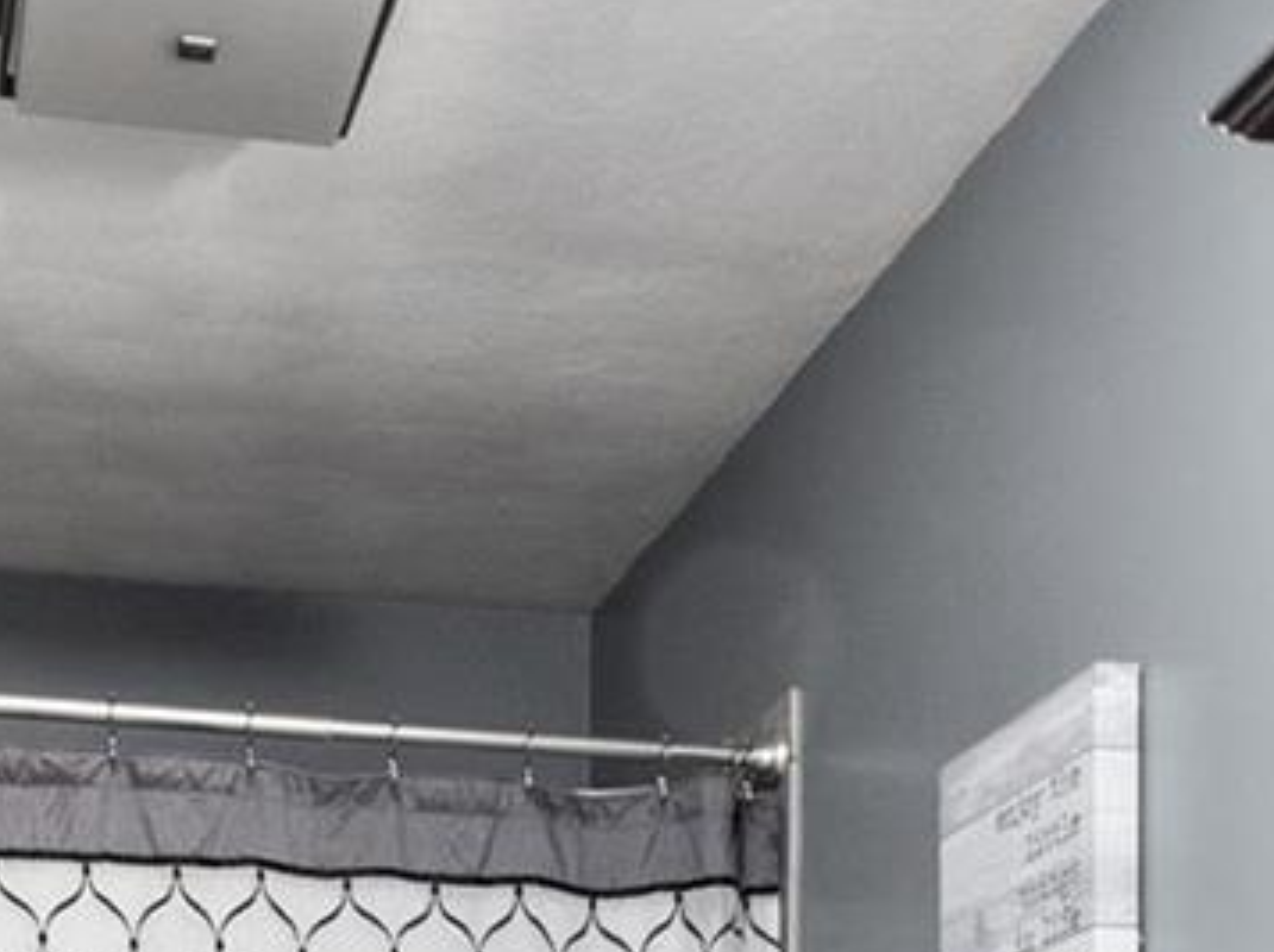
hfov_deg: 28.1
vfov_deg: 18.2
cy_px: 1537
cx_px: 492
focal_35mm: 69
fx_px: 2537
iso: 400
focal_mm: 8
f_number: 8
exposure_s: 1/2
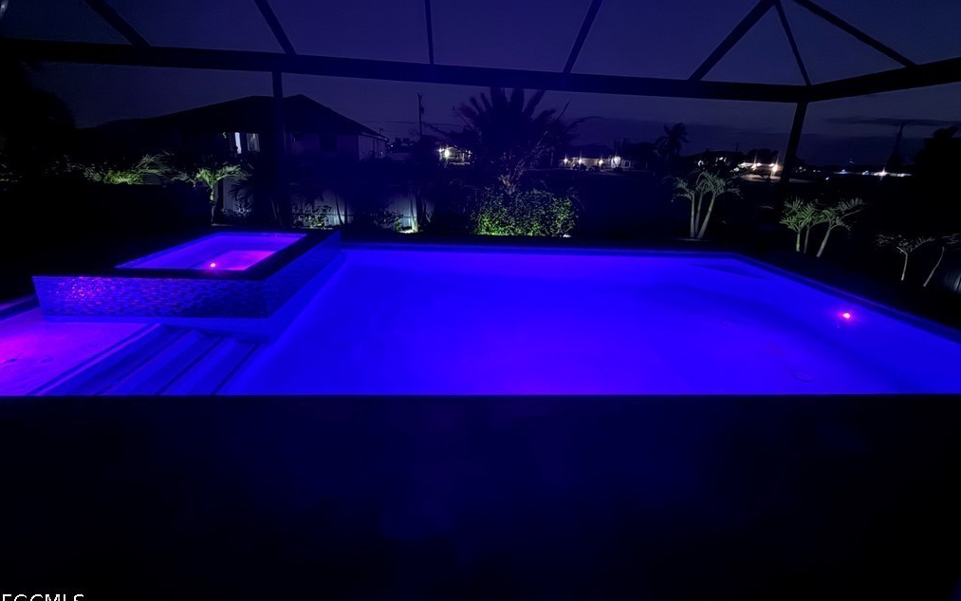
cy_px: 254
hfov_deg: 101.5
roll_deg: -3.0
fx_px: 393
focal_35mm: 15
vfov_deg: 74.3
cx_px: 482
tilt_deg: -12.8
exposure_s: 1/12
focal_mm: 2.22
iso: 2000
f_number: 2.2
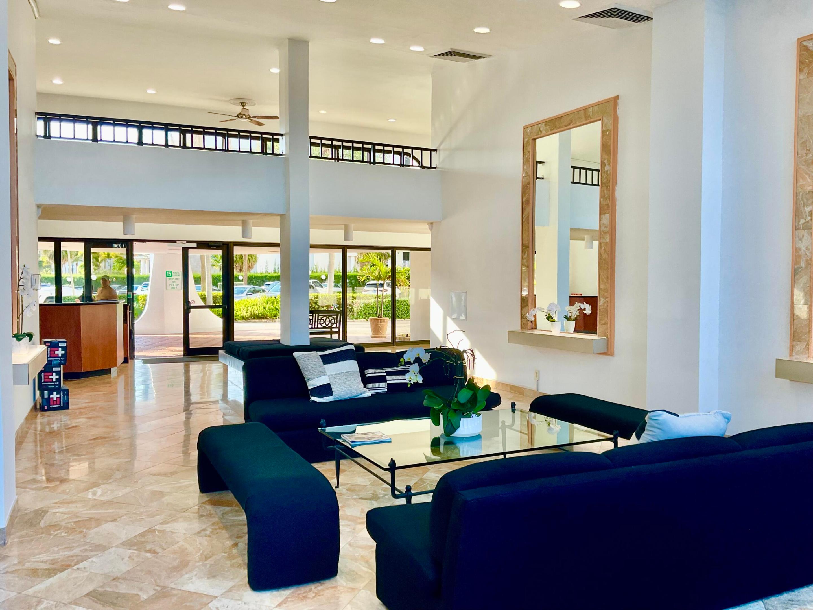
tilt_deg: -2.8
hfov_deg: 61.7
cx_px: 406
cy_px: 305
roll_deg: -0.1
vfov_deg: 48.2
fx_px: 681
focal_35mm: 29
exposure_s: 1/120
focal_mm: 3
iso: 25
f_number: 1.8
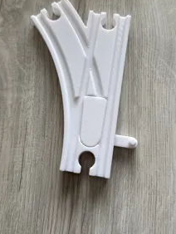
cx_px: 93
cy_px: 95
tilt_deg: -73.5
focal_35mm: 34
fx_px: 230
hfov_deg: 41.8
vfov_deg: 53.6
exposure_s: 1/86
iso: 200
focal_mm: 6.76
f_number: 1.78
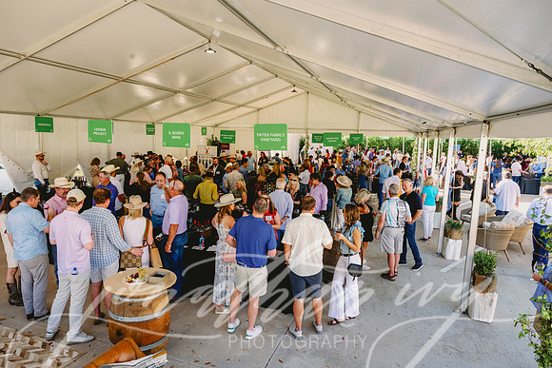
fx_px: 368
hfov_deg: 73.7
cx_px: 276
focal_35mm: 24
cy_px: 184
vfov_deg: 53.2
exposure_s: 1/250
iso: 1000
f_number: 7.1
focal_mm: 24
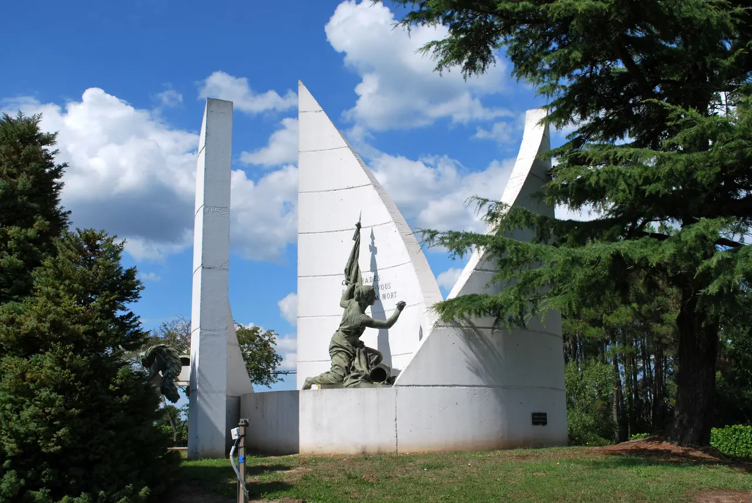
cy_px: 252
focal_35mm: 39
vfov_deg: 34.3
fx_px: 816
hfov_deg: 49.5
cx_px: 376
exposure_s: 1/320
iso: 100
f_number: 9
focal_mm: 26
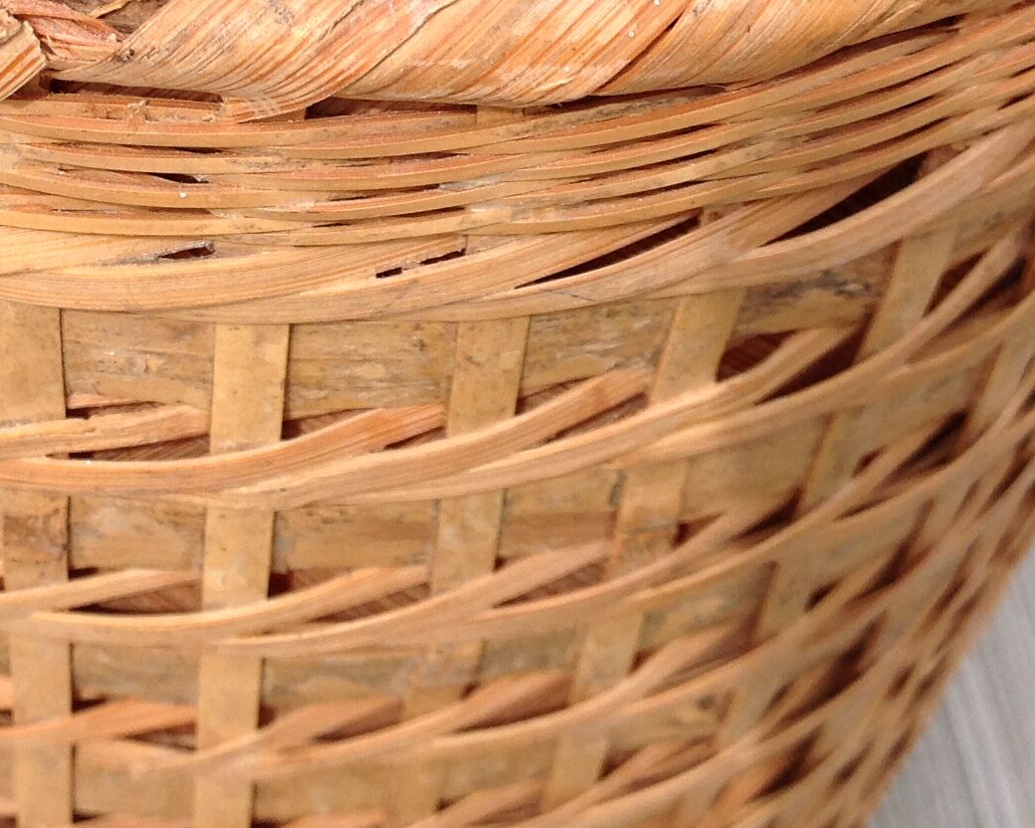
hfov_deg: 22.1
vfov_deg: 17.8
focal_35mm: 85
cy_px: 72
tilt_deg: -50.8
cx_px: 142
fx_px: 2604
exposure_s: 1/975
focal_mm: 4.28
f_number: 2.4
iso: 50
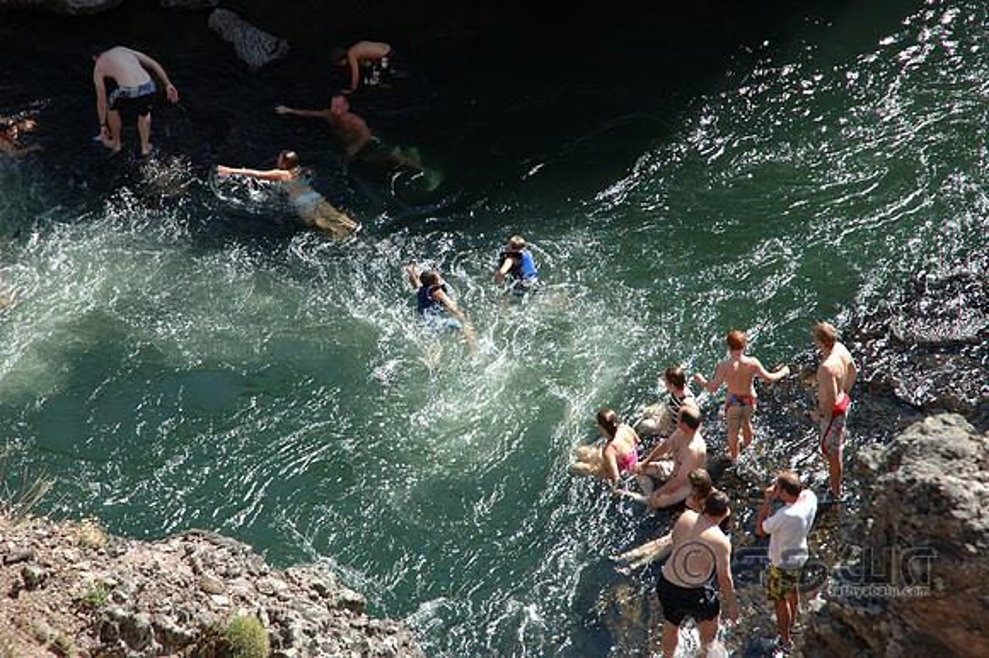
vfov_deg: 13.0
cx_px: 494
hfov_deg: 19.5
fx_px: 2883
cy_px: 329
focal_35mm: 105
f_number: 7.1
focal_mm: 70
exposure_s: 1/200
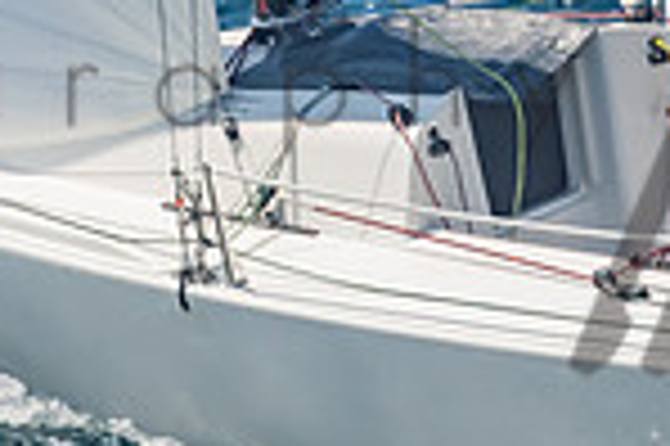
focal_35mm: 936
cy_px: -252
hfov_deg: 2.2
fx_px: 17401
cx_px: 373
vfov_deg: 1.5
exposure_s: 1/1000
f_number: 13
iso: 640
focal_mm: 160
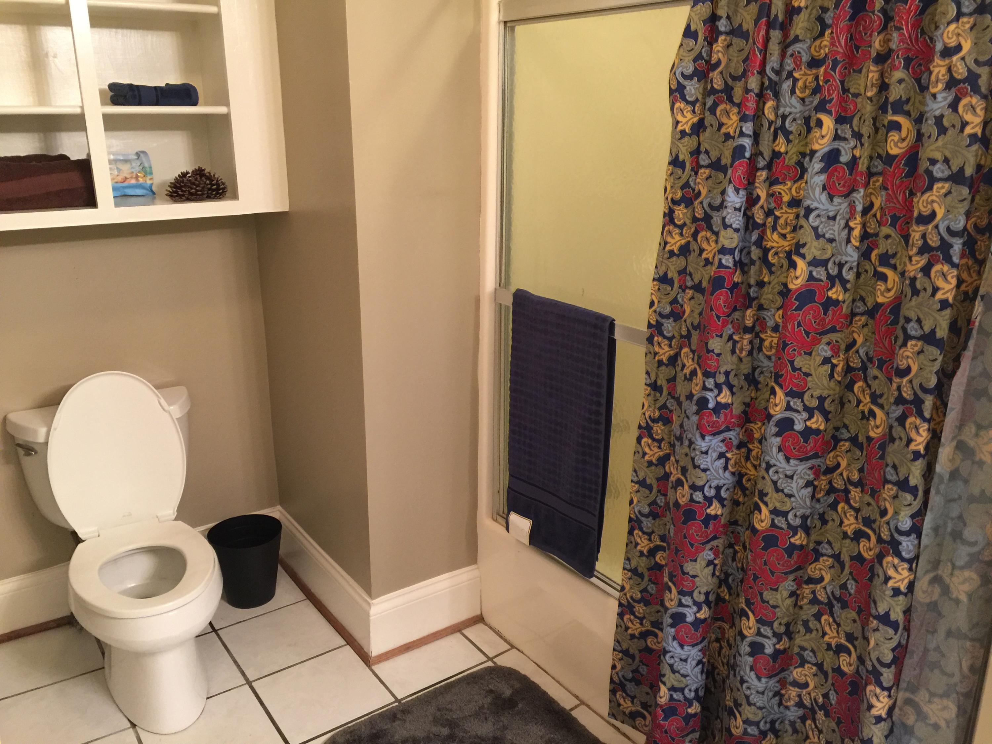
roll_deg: -0.2
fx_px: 831
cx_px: 496
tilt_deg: -17.6
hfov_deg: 61.7
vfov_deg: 48.2
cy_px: 372
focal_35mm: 29
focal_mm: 4.15
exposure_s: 1/10
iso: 100
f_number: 2.2
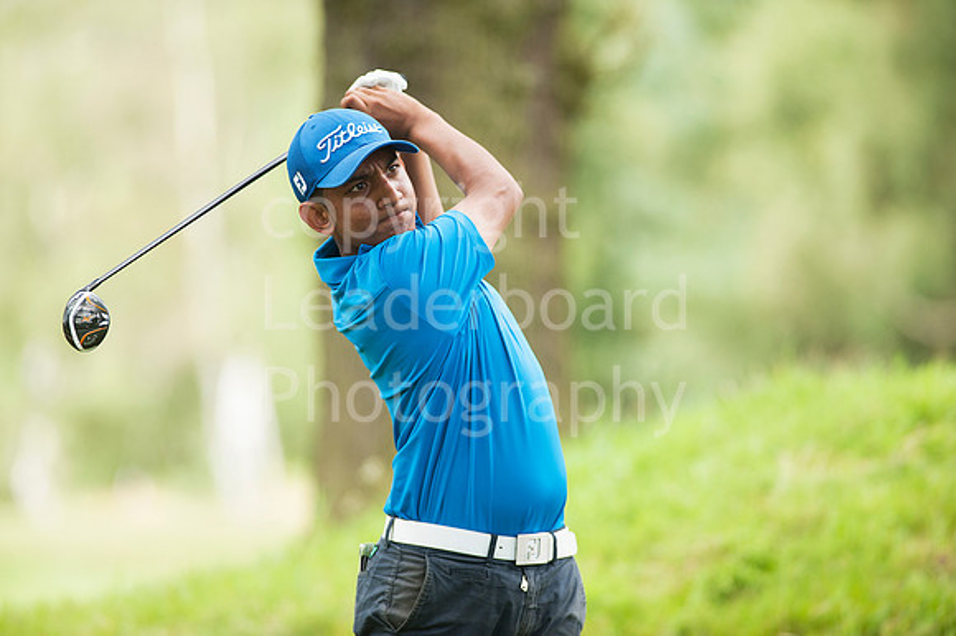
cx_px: 478
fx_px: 7962
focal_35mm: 300
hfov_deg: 6.9
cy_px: 318
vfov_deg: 4.6
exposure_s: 1/1000
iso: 400
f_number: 4
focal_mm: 300
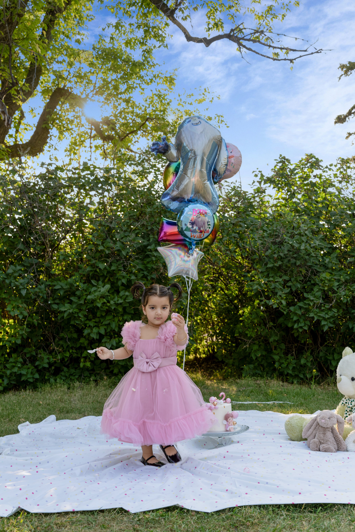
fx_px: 592
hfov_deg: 33.4
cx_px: 178
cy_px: 266
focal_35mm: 40
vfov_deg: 48.5
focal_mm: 40
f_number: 5
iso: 200
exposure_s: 1/200
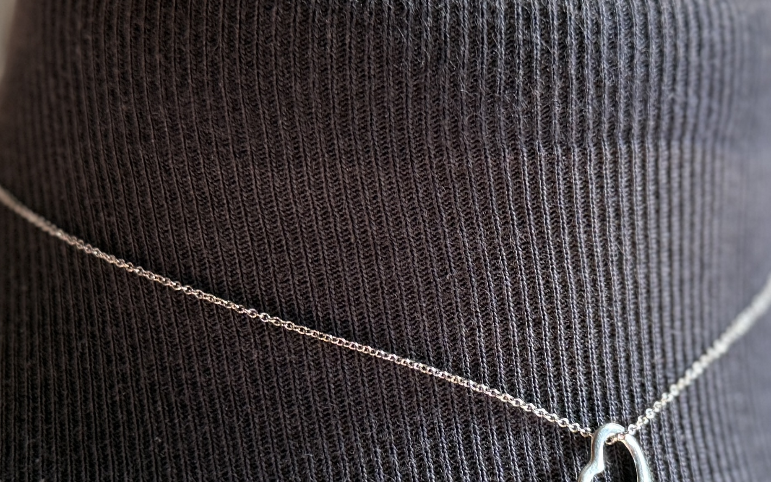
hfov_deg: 48.2
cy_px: 235
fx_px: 862
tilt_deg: -6.3
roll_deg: -1.4
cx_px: 382
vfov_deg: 31.3
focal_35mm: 41
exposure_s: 1/121
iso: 200
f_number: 1.78
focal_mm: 6.76
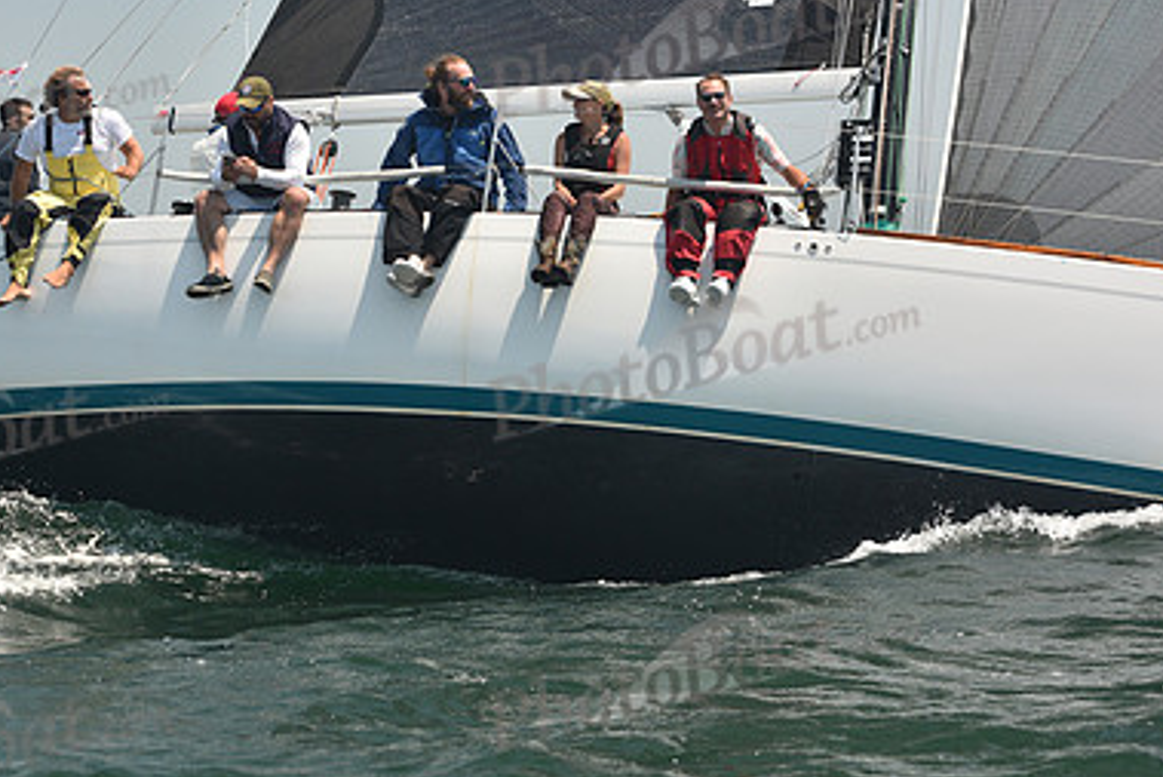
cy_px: 244
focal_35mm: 107
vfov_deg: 12.8
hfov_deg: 19.0
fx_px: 3458
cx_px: 331
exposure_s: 1/640
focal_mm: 70
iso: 250
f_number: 5
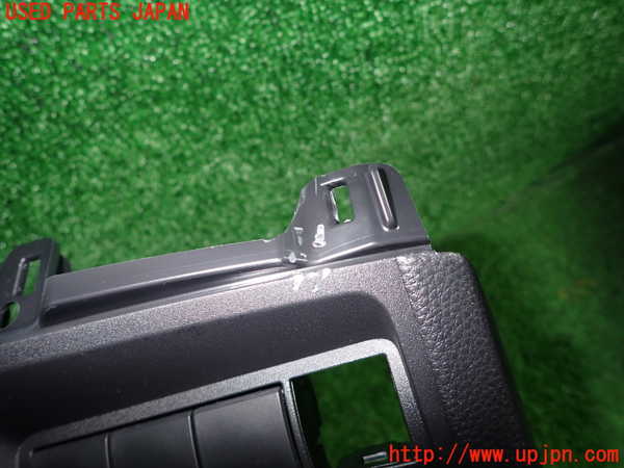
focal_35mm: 25
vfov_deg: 54.9
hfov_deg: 69.4
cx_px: 312
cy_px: 234
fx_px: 451
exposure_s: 1/30
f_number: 5.6
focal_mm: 4.5
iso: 200
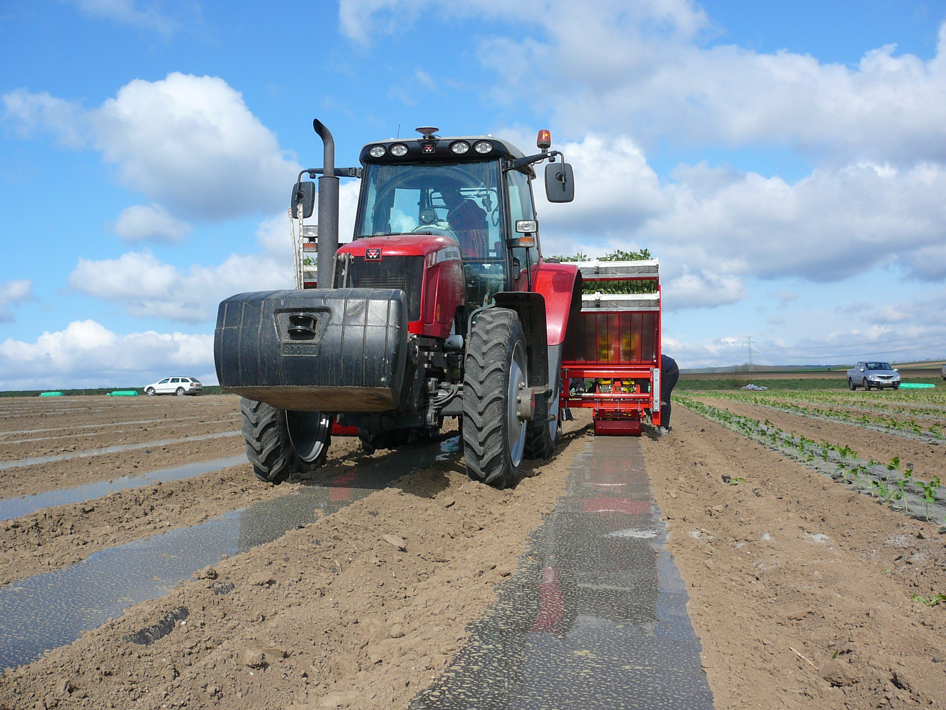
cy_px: 355
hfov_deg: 52.6
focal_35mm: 35
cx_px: 473
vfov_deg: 40.7
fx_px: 956
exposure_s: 1/500
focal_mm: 5.2
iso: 80
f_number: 5
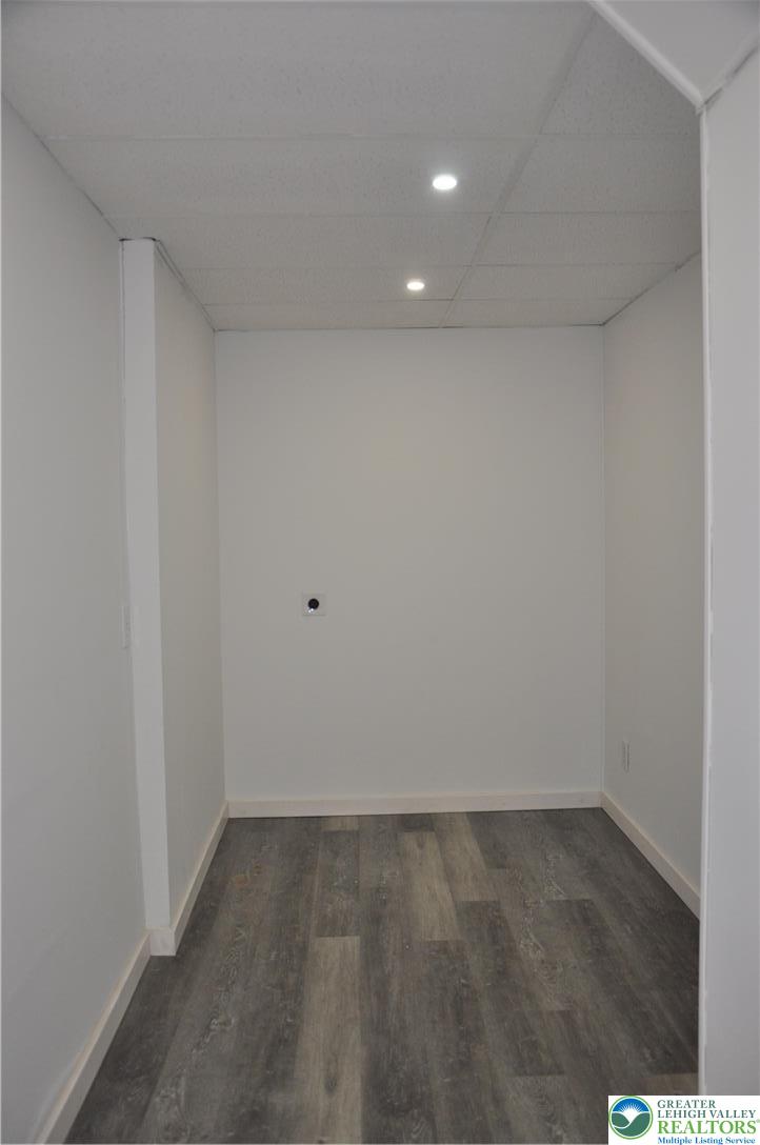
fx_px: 1001
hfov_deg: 41.6
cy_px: 572
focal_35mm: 32
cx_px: 380
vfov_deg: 59.6
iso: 560
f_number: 3.8
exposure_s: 1/125
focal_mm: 21
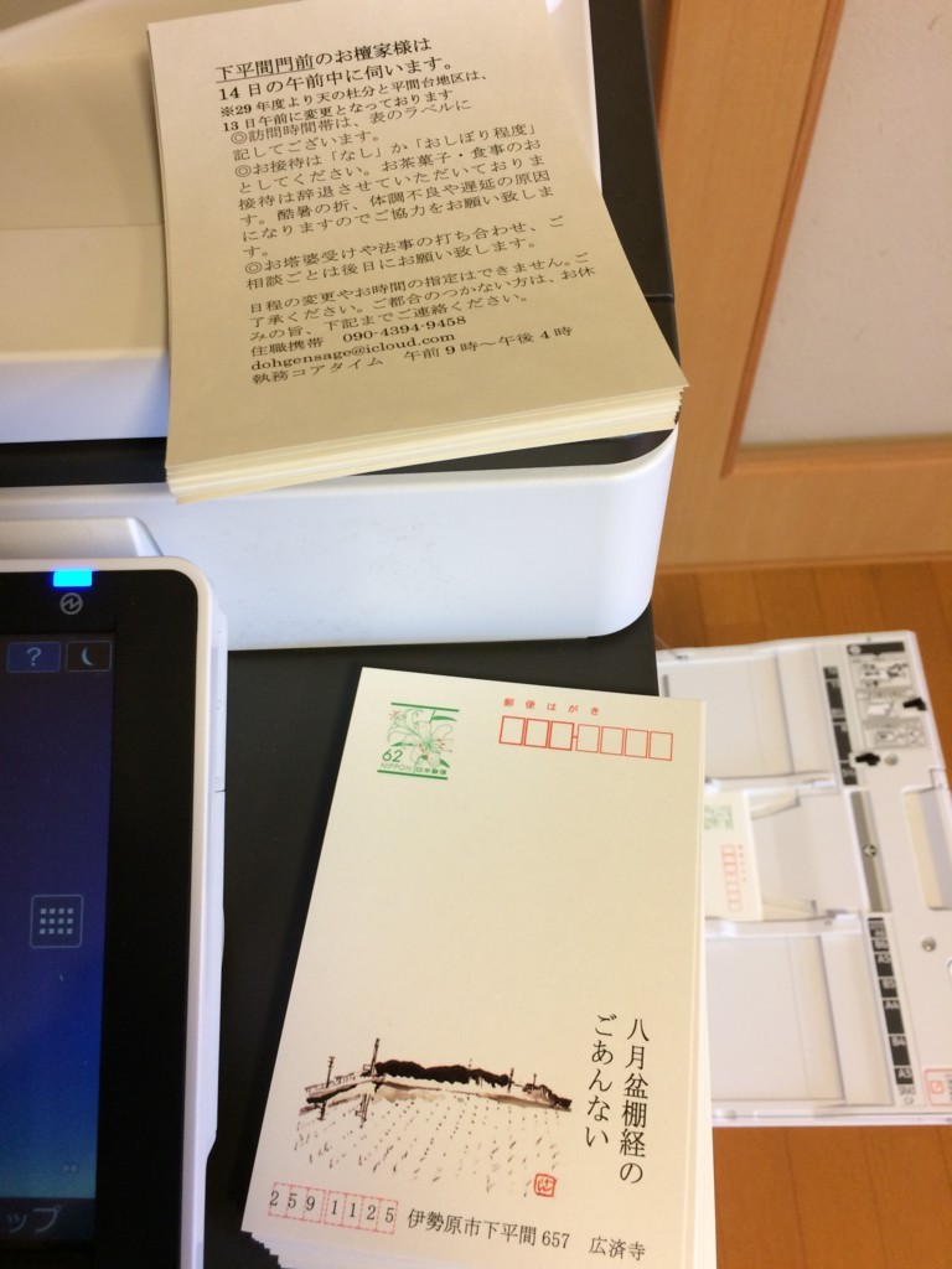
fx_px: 1063
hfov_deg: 48.2
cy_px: 634
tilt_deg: -62.3
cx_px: 476
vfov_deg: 61.7
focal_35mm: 29
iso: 100
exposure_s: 1/30
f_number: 2.2
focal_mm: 4.15
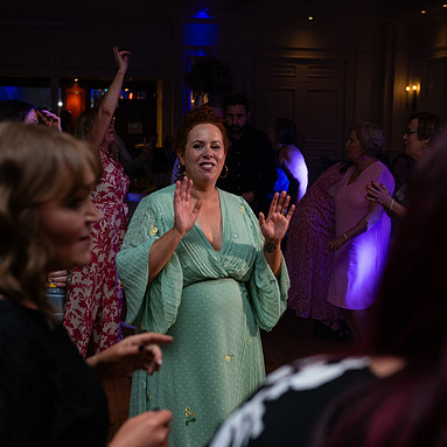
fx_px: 789
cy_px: 224
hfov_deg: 31.6
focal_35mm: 54
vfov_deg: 31.6
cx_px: 222
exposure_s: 1/160
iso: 640
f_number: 3.5
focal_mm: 42
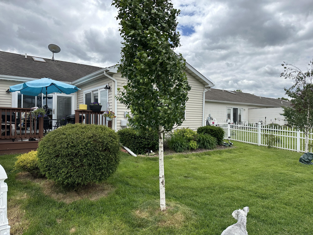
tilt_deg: +0.3
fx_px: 217
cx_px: 156
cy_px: 118
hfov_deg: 71.6
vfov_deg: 56.8
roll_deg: -1.3
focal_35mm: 24
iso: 80
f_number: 1.78
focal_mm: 6.86
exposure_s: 1/3861
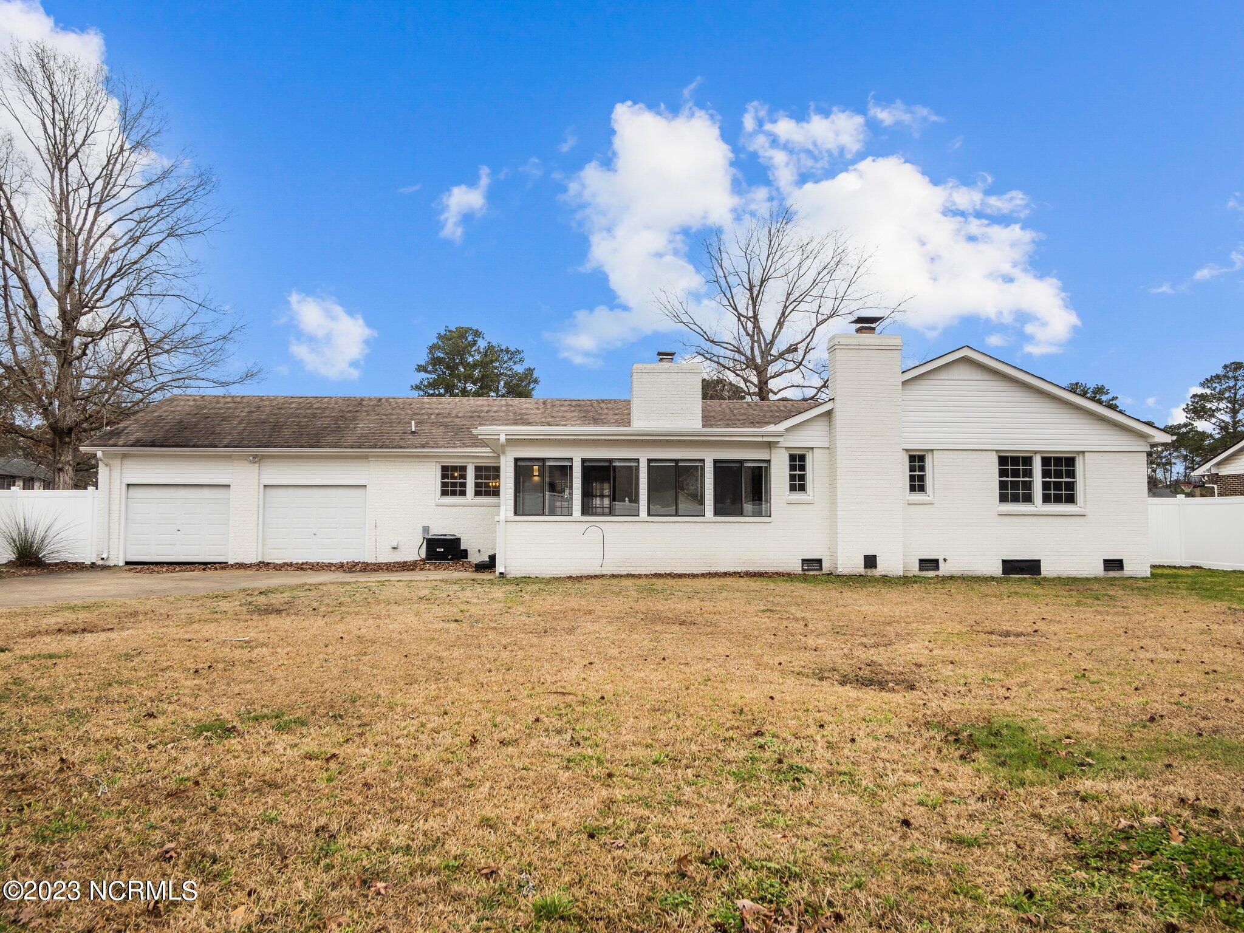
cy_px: 466
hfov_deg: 71.6
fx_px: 862
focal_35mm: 24
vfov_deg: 56.8
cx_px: 622
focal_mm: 12
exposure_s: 1/200
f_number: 5.6
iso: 200
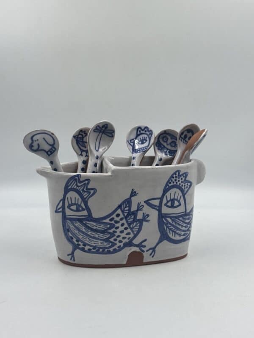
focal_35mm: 48
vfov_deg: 39.7
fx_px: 470
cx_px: 127
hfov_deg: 30.3
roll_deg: -1.8
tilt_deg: -11.2
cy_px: 169
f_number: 1.78
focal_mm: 6.86
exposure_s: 1/501
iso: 64
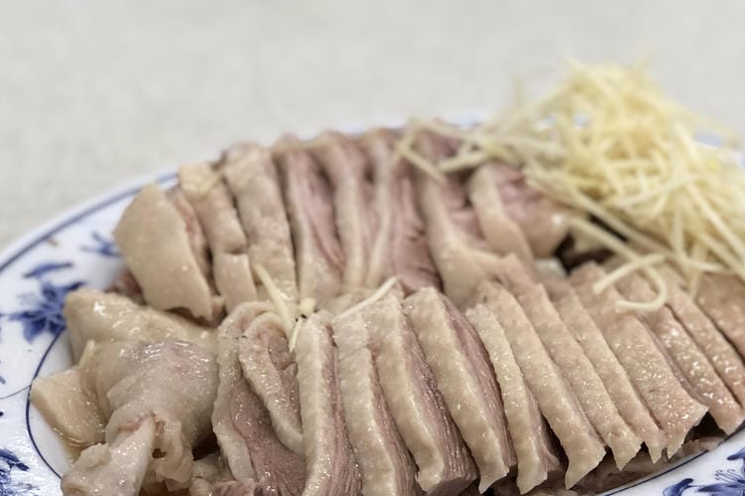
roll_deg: -6.8
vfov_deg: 14.3
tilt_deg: -33.4
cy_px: 363
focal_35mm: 95
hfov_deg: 21.4
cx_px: 453
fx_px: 1965
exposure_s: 1/30
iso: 80
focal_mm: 6.6
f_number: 2.8
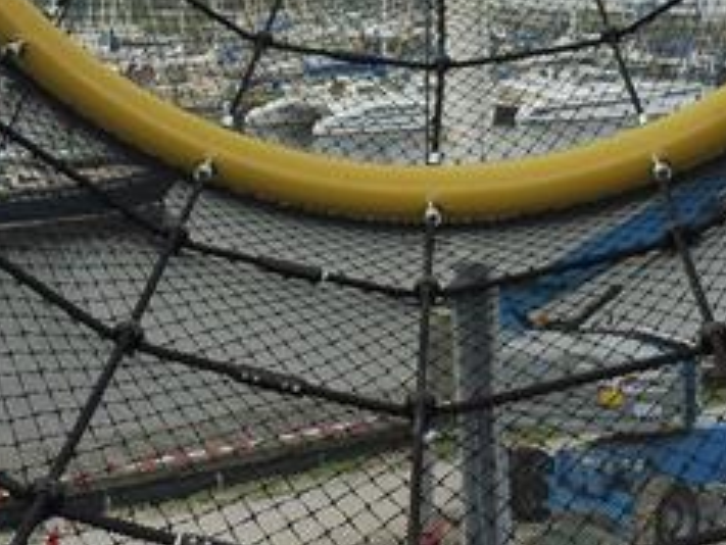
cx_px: 303
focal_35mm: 81
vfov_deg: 17.3
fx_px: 1700
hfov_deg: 24.1
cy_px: -129
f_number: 4
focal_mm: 4.3
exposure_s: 1/100
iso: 100
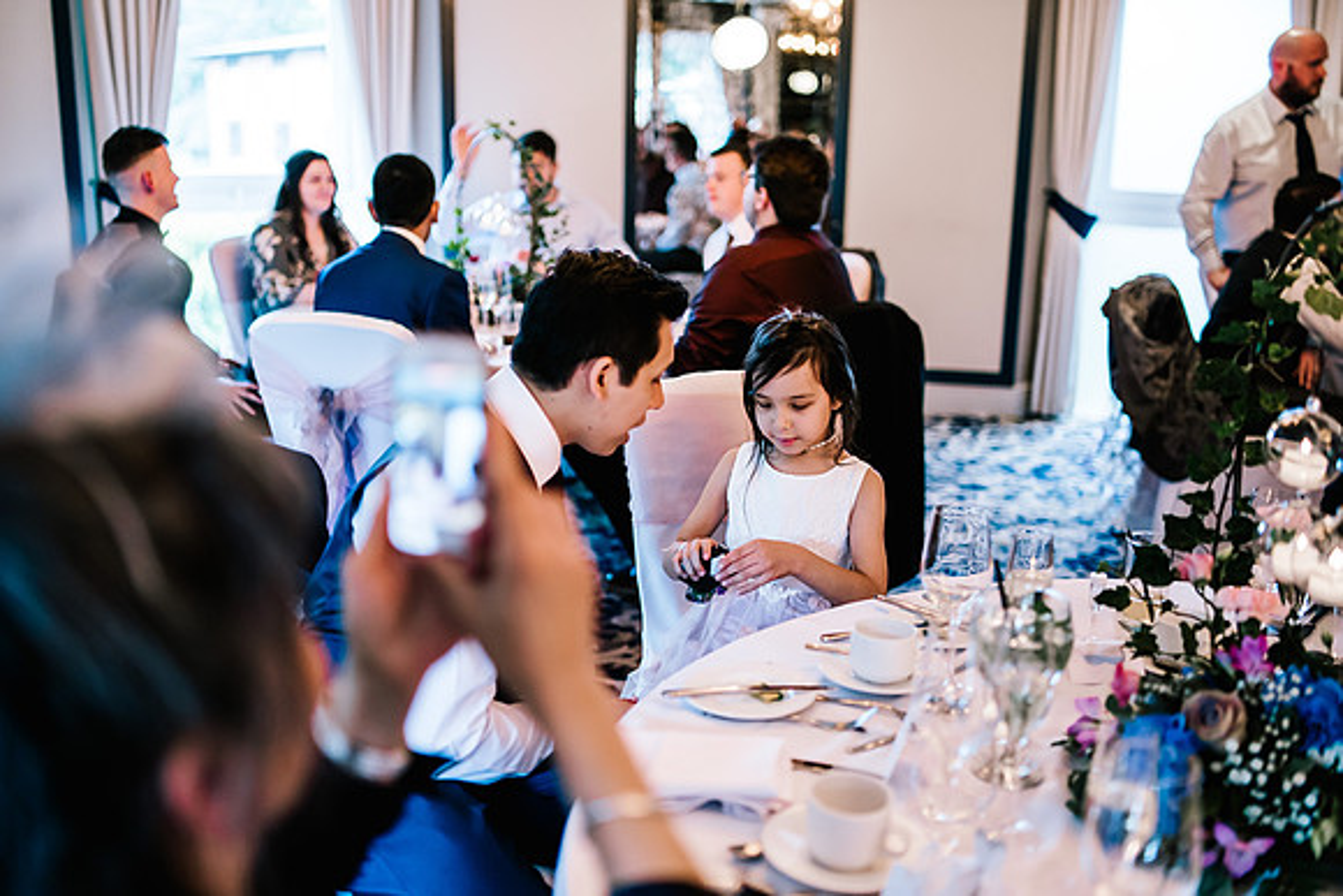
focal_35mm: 36
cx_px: 672
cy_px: 448
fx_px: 1337
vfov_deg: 37.0
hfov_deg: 53.3
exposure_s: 1/500
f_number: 1.4
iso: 1000
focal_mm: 35
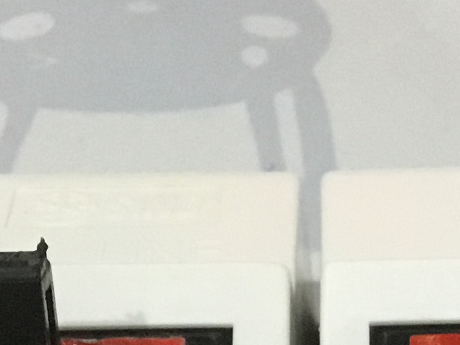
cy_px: 647
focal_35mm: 136
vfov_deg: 10.2
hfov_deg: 14.5
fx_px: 1807
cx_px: 342
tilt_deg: -60.6
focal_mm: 3.3
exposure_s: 1/25
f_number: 2.4
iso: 200
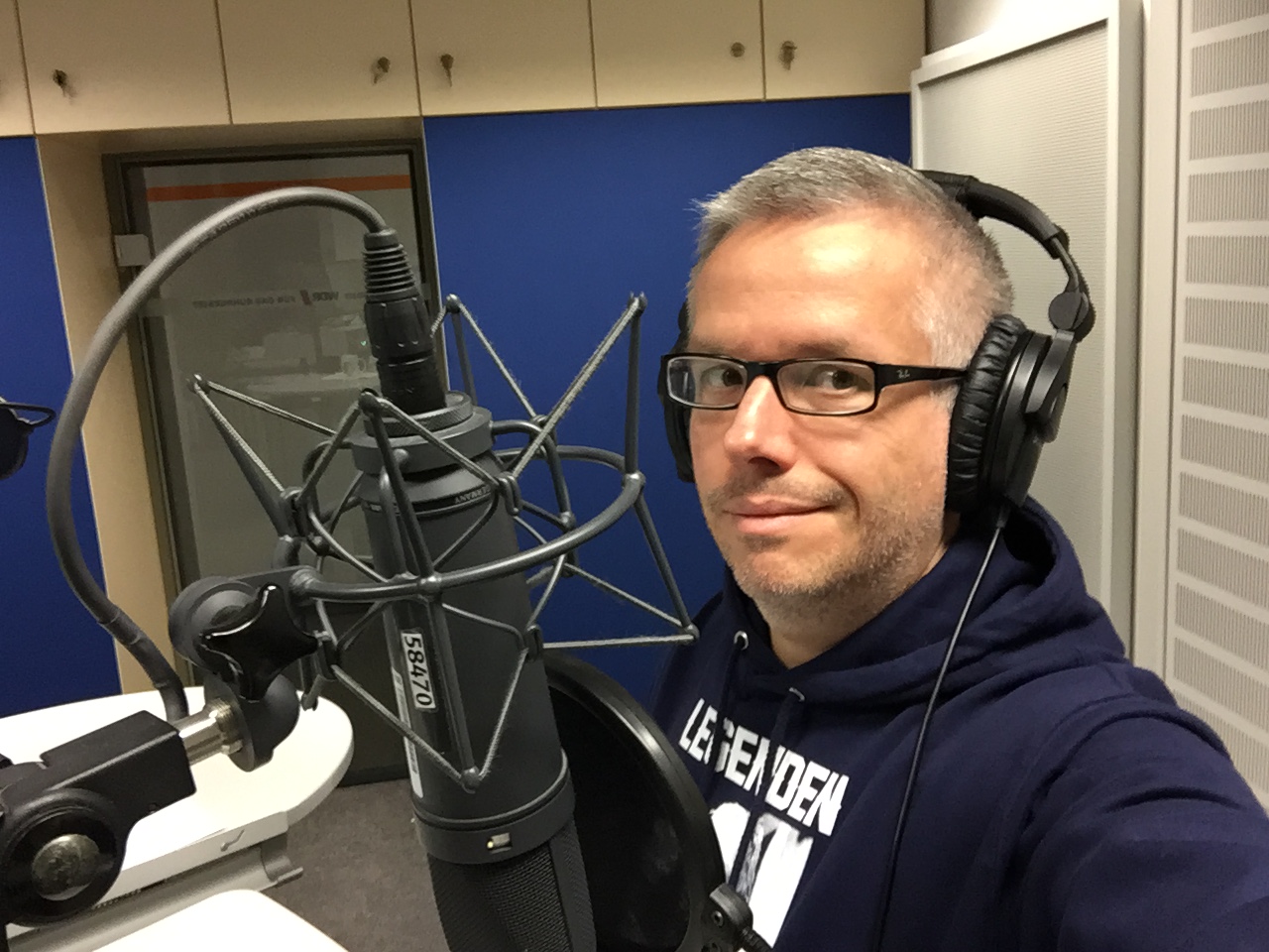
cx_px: 634
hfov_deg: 58.4
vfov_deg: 45.4
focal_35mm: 31
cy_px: 476
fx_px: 1136
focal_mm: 2.65
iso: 160
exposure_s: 1/33
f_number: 2.2
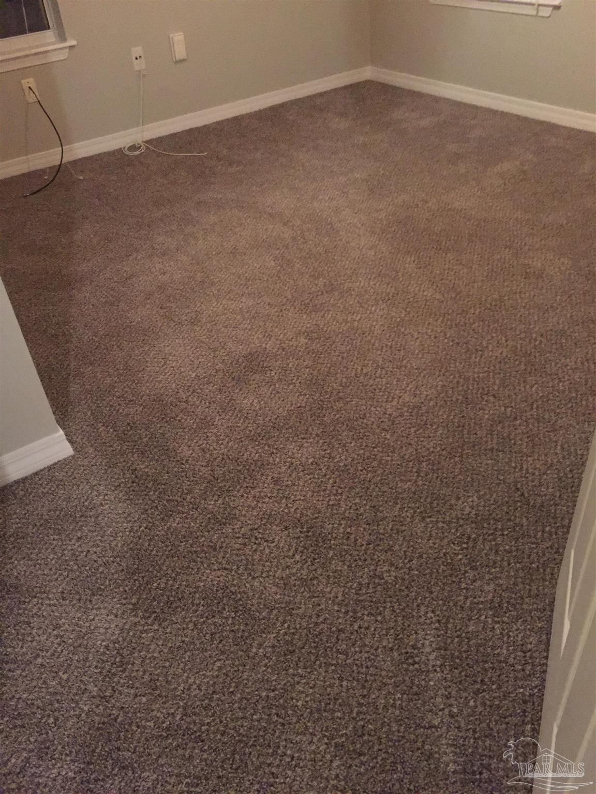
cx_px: 298
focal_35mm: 29
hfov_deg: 48.2
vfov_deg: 61.7
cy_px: 397
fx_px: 666
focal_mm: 4.15
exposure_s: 1/15
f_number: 2.2
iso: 400
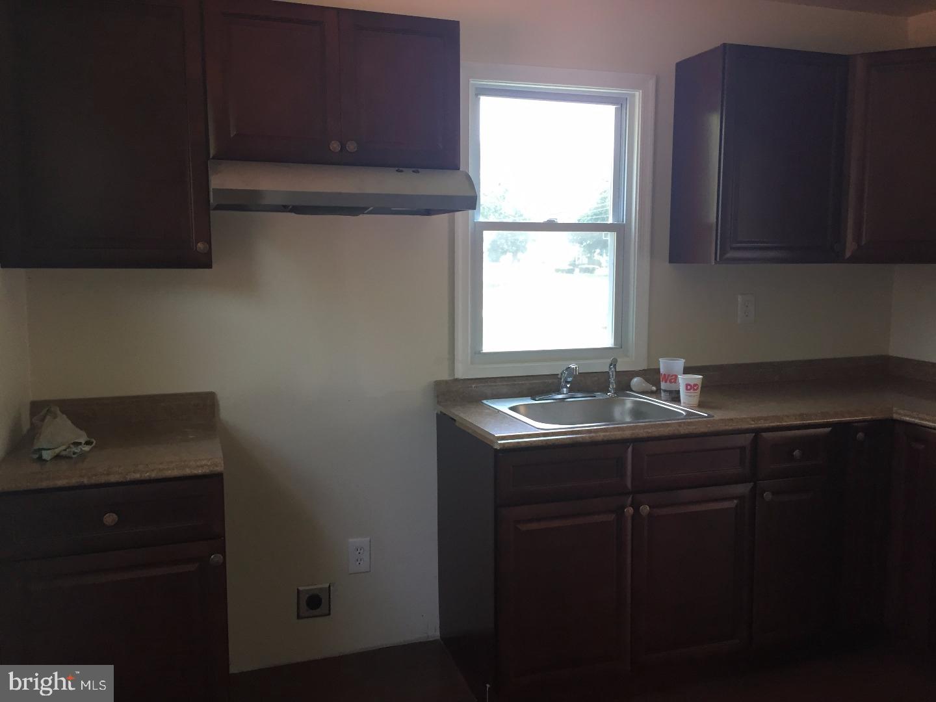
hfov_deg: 61.7
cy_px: 351
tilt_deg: -6.0
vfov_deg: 48.2
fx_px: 784
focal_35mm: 29
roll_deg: -0.3
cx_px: 468
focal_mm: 4.15
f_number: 2.2
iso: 32
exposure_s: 1/30
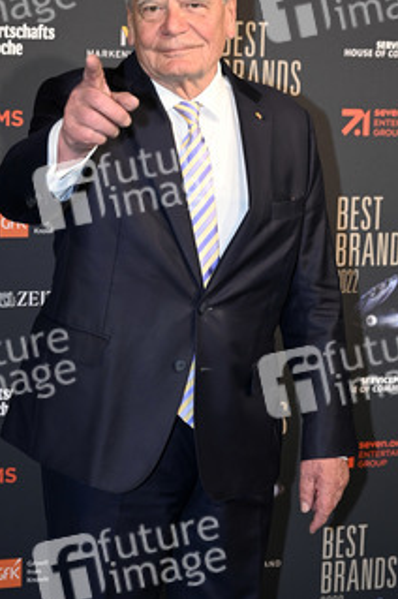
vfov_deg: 20.6
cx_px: 184
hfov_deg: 13.8
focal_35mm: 99
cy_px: 280
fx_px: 1645
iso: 1000
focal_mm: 79
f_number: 6.3
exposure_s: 1/160
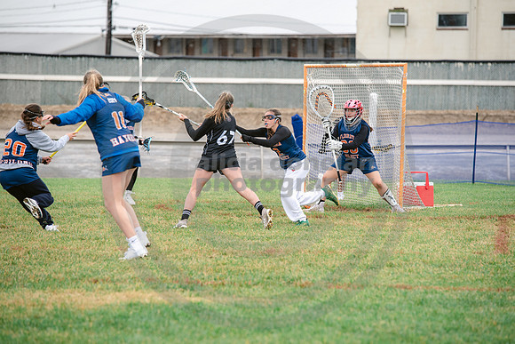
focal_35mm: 195
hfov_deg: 10.5
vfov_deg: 7.0
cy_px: 172
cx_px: 258
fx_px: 2790
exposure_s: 1/1000
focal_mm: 195
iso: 400
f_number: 4.5
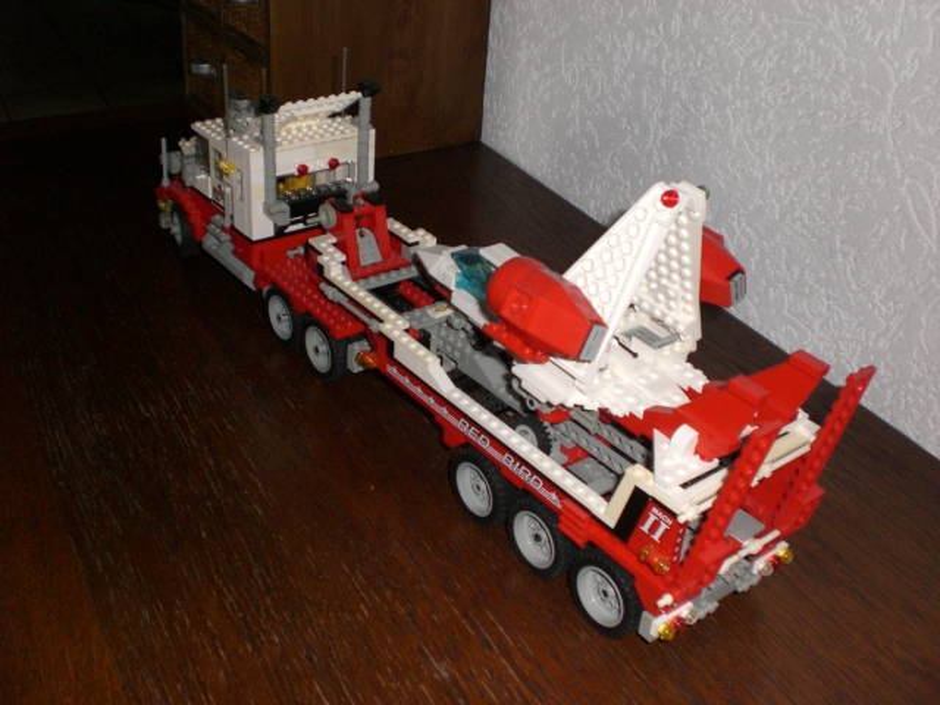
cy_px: 352
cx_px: 470
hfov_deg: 49.0
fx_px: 1032
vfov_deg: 37.7
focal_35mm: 38
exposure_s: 1/60
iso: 200
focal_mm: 6.3
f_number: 3.1
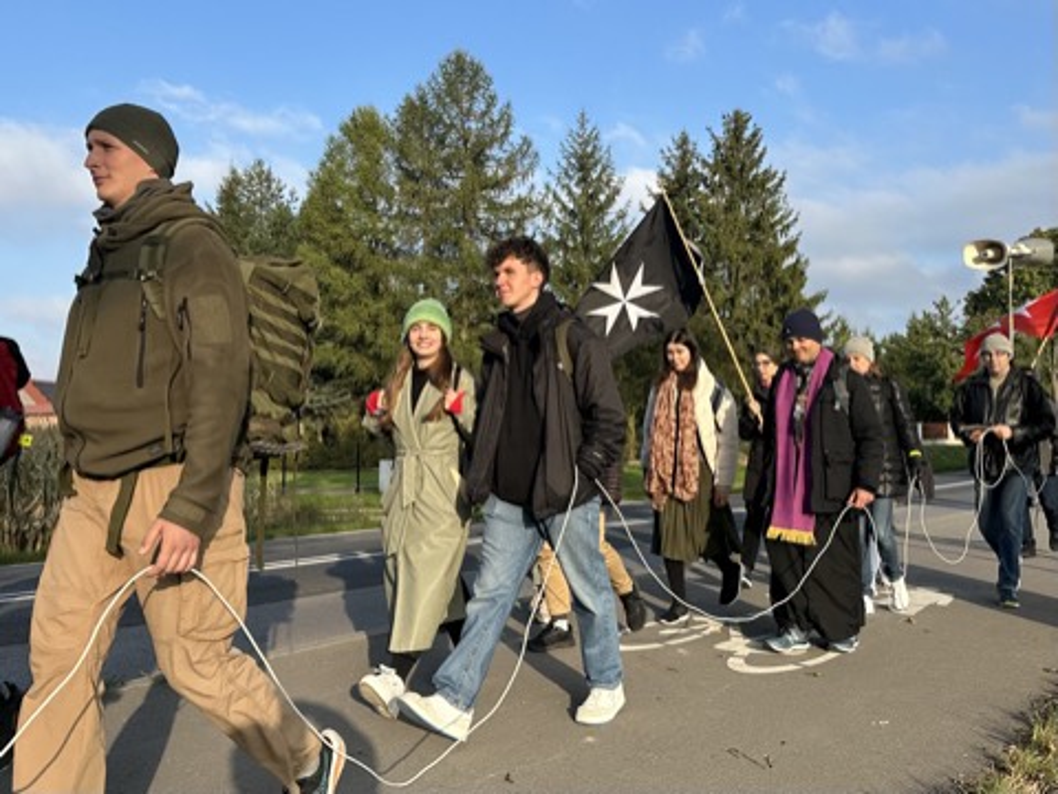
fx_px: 734
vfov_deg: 56.8
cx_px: 529
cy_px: 397
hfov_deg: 71.6
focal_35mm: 24
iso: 80
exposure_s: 1/1916
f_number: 1.78
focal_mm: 6.86
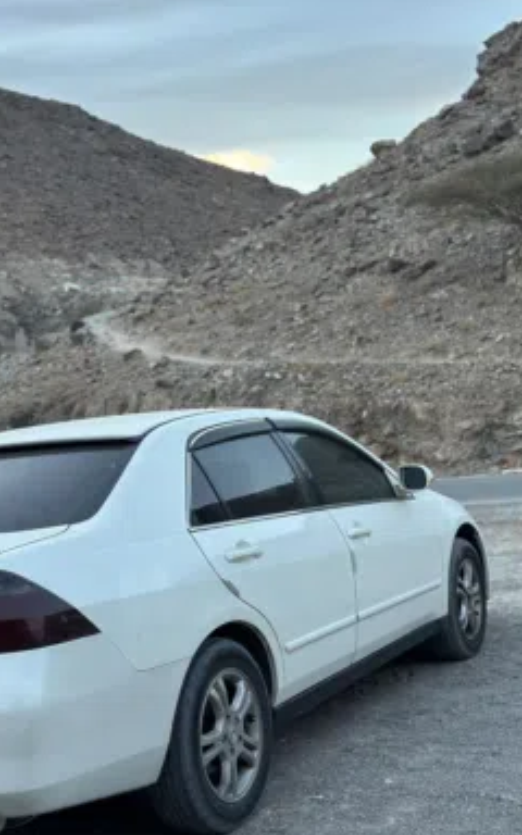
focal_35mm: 53
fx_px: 1206
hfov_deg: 24.4
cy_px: 415
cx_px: 263
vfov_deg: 38.2
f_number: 1.78
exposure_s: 1/111
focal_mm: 6.86
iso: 125
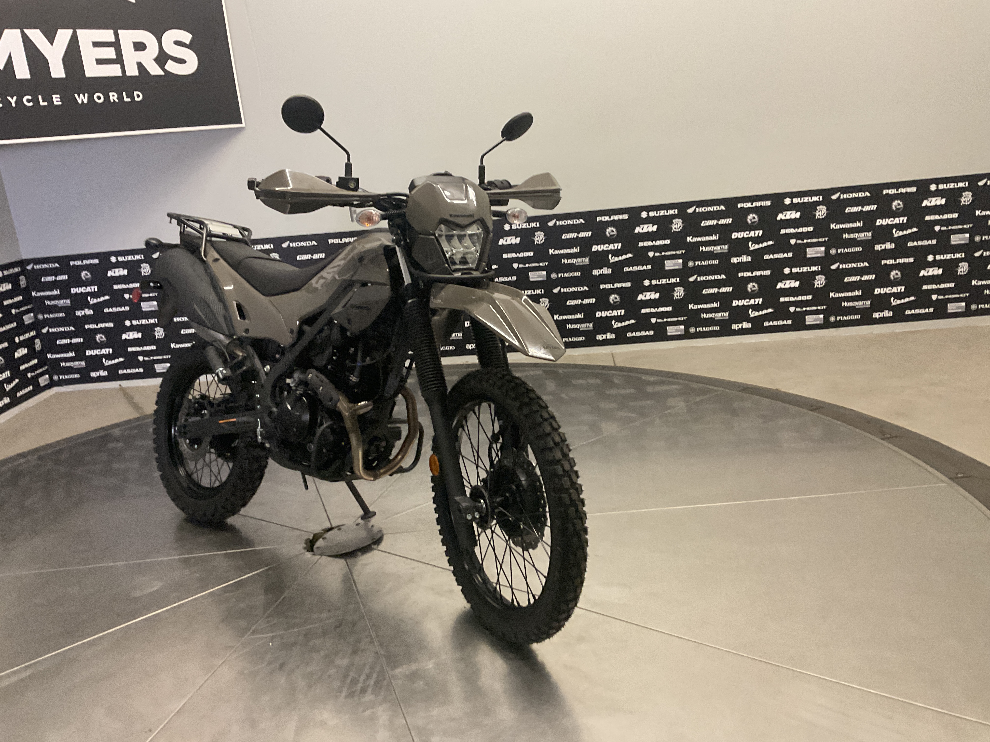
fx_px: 829
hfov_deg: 61.7
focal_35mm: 29
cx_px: 495
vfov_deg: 48.2
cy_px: 371
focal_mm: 3
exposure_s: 1/60
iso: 200
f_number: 1.8
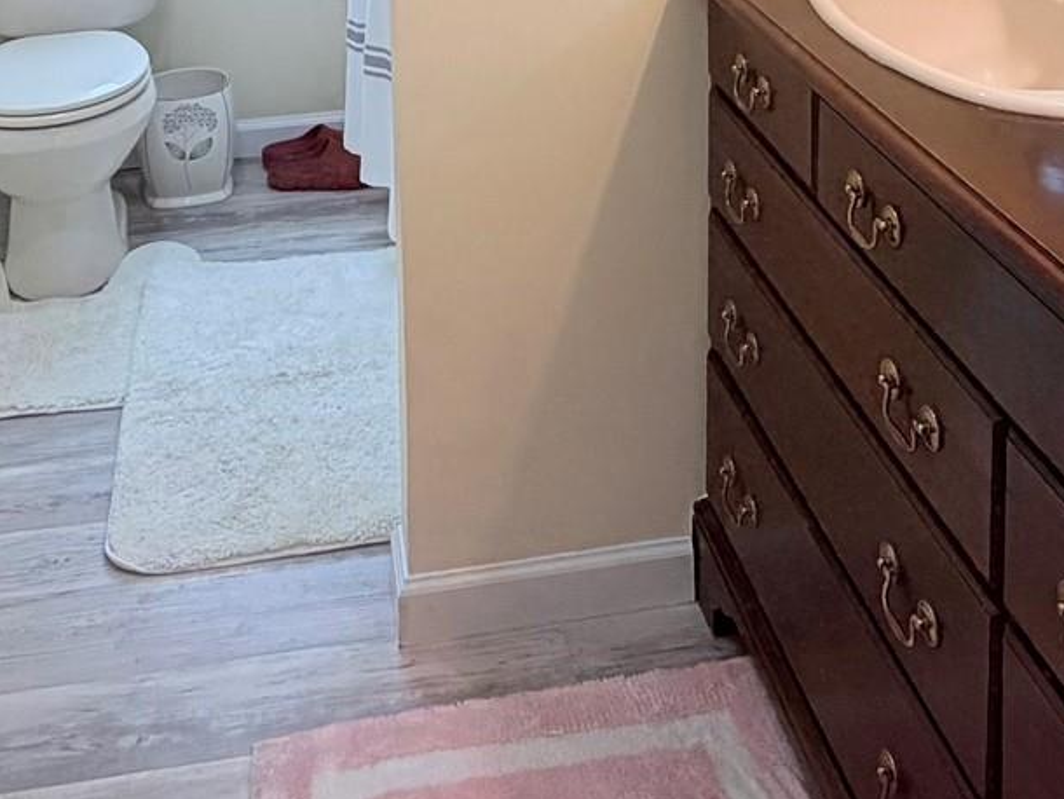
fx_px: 1445
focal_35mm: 47
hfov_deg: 40.4
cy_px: -337
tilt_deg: -4.0
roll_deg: +2.0
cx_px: 499
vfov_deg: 25.0
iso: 80
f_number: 2.2
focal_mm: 2.22
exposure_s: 1/120
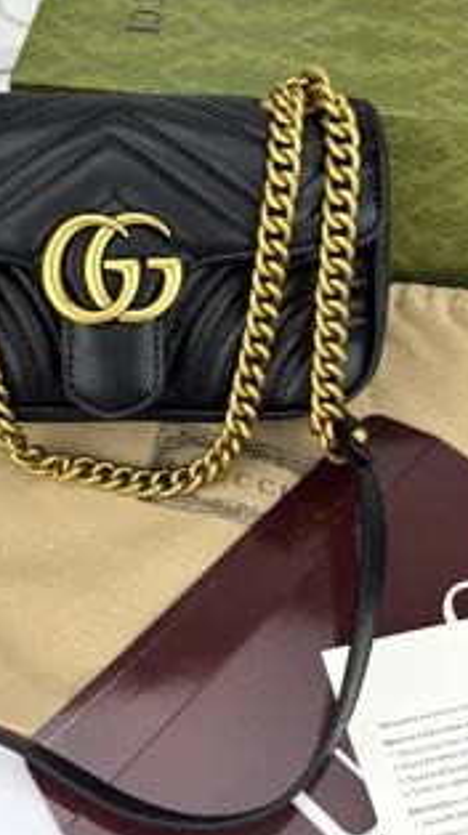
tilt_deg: -44.4
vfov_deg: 49.5
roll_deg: -0.8
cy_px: 269
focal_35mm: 40
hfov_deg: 29.2
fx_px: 885
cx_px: 128
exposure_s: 1/549
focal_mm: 6.76
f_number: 1.78
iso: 80
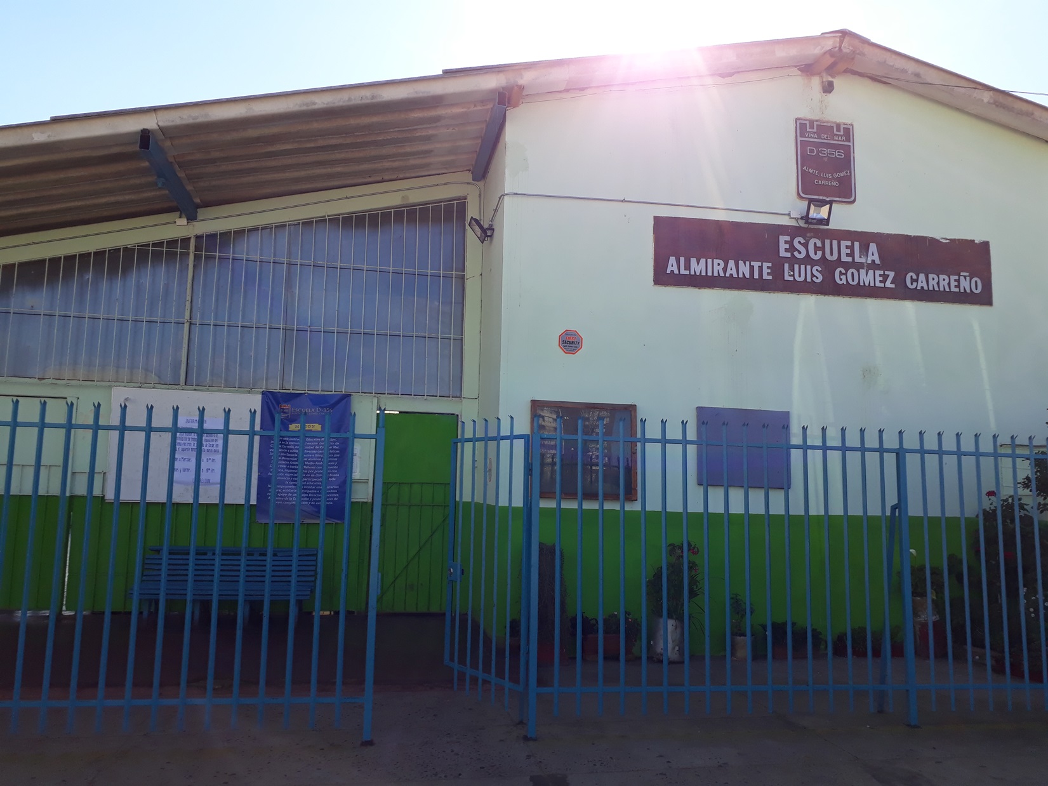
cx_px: 524
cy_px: 393
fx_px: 817
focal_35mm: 27
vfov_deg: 51.3
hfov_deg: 65.3
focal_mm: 3.6
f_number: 1.9
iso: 40
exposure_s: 1/911
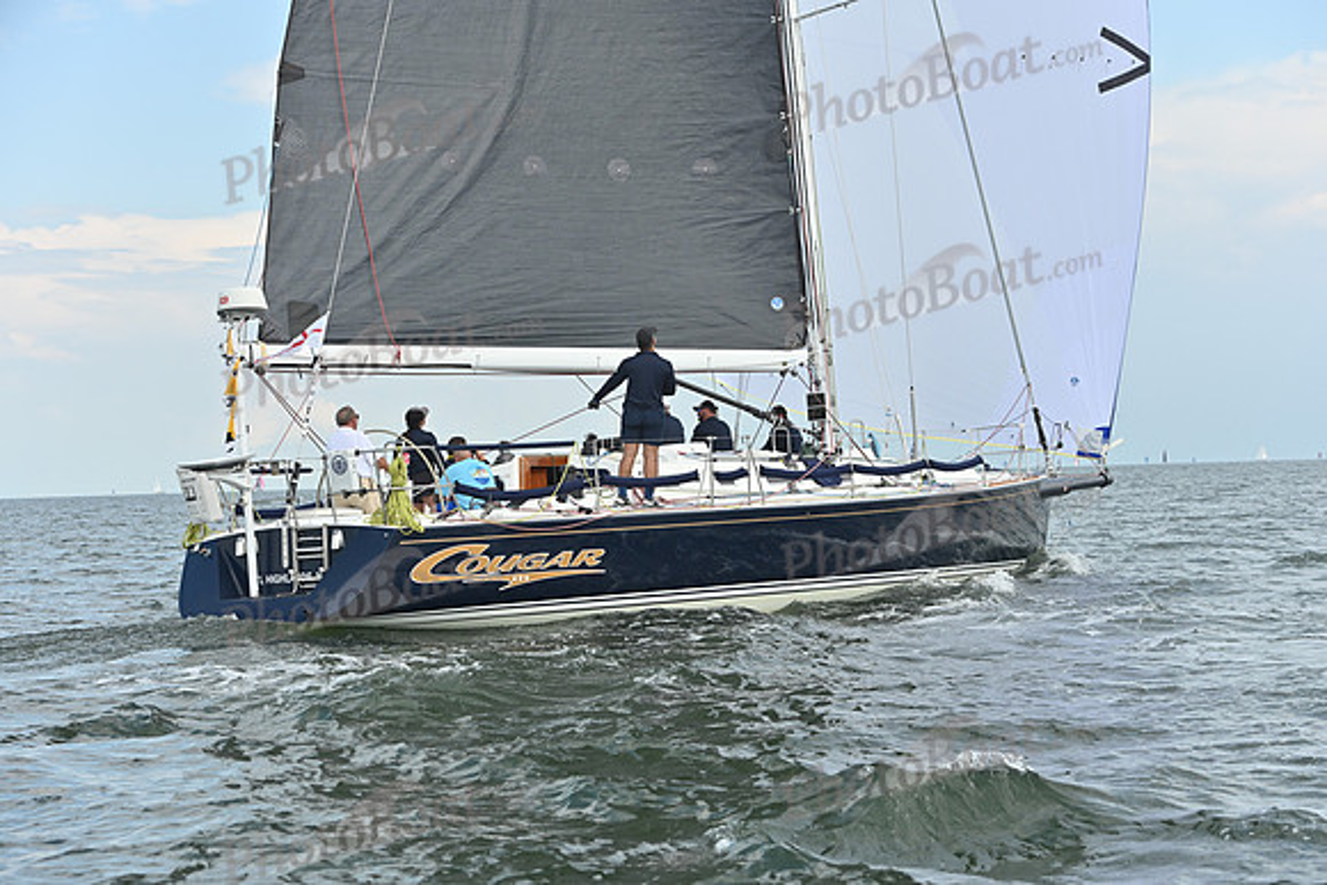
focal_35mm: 70
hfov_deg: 28.8
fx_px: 2581
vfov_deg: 19.5
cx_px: 664
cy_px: 442
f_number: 6.3
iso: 320
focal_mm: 70
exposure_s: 1/1600
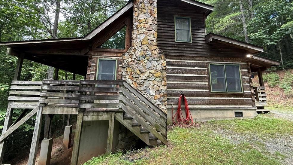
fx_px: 124
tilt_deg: +11.9
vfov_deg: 66.5
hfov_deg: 99.4
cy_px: 67
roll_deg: -1.4
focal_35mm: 16
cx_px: 143
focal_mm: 2.22
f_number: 2.2
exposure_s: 1/109
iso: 40
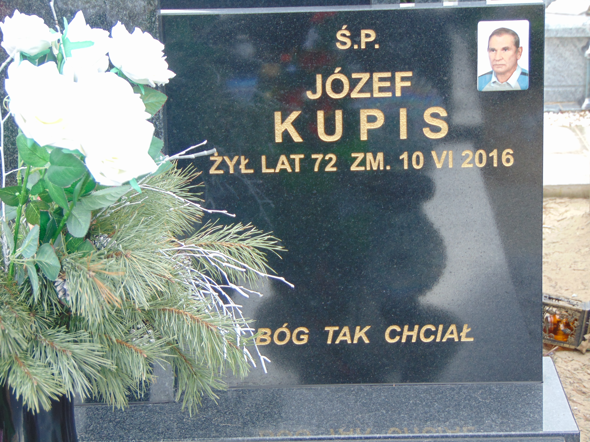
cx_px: 295
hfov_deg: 18.2
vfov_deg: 13.7
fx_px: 1841
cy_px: 221
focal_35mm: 108
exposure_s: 1/50
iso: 80
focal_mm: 19.4
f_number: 3.9
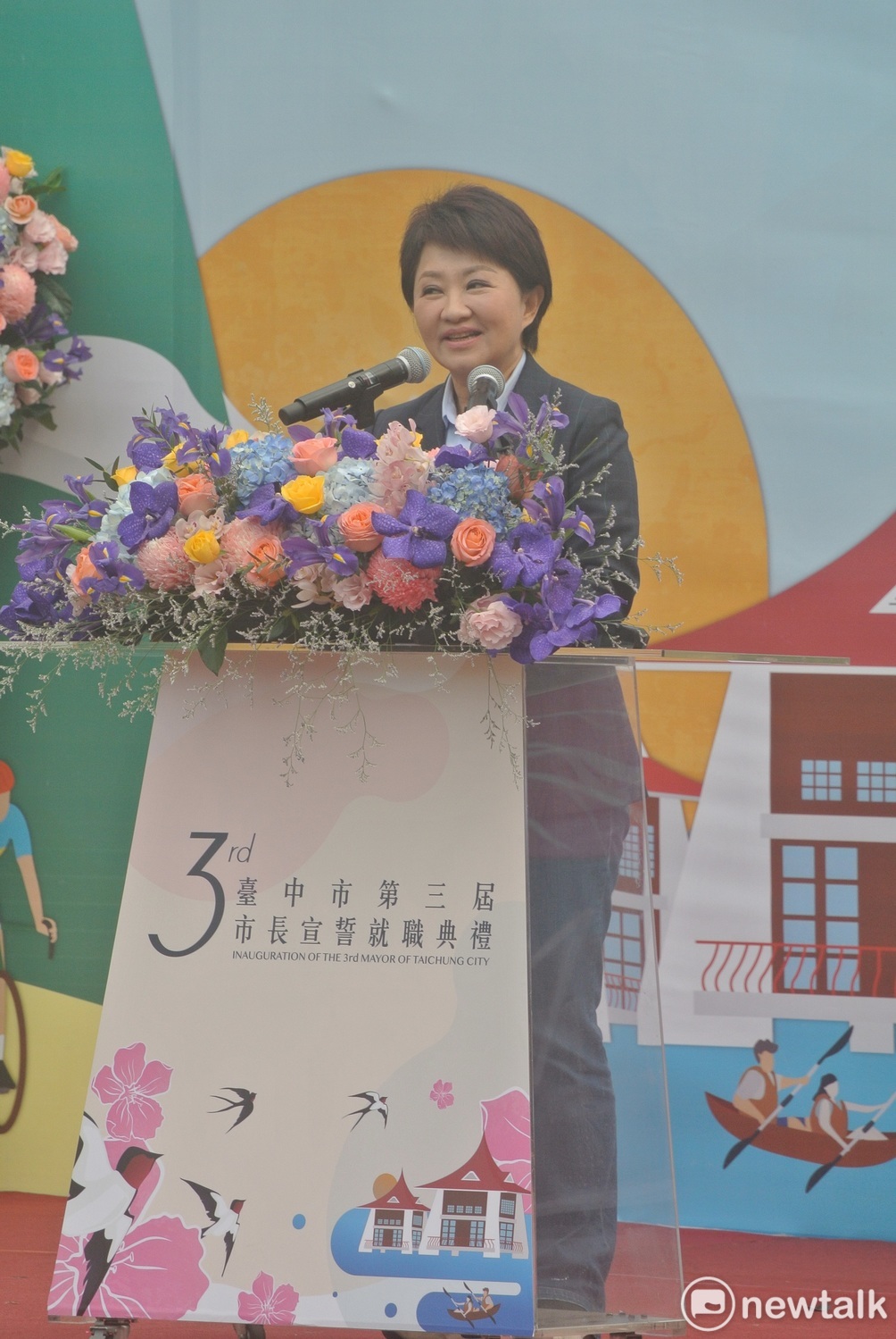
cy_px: 670
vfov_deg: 6.9
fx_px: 11051
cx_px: 448
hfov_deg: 4.6
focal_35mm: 297
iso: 220
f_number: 5.6
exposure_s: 1/250
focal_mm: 110
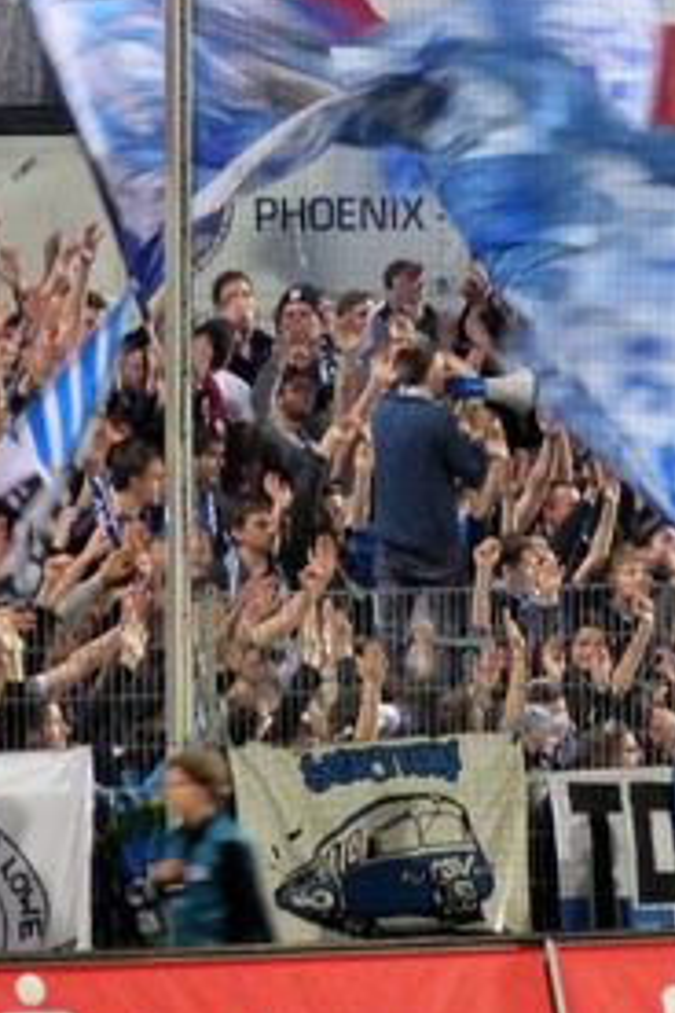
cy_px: 351
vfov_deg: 4.7
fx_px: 12374
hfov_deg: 3.1
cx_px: 789
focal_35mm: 440
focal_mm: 36.4
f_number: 3.7
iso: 800
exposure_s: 1/20
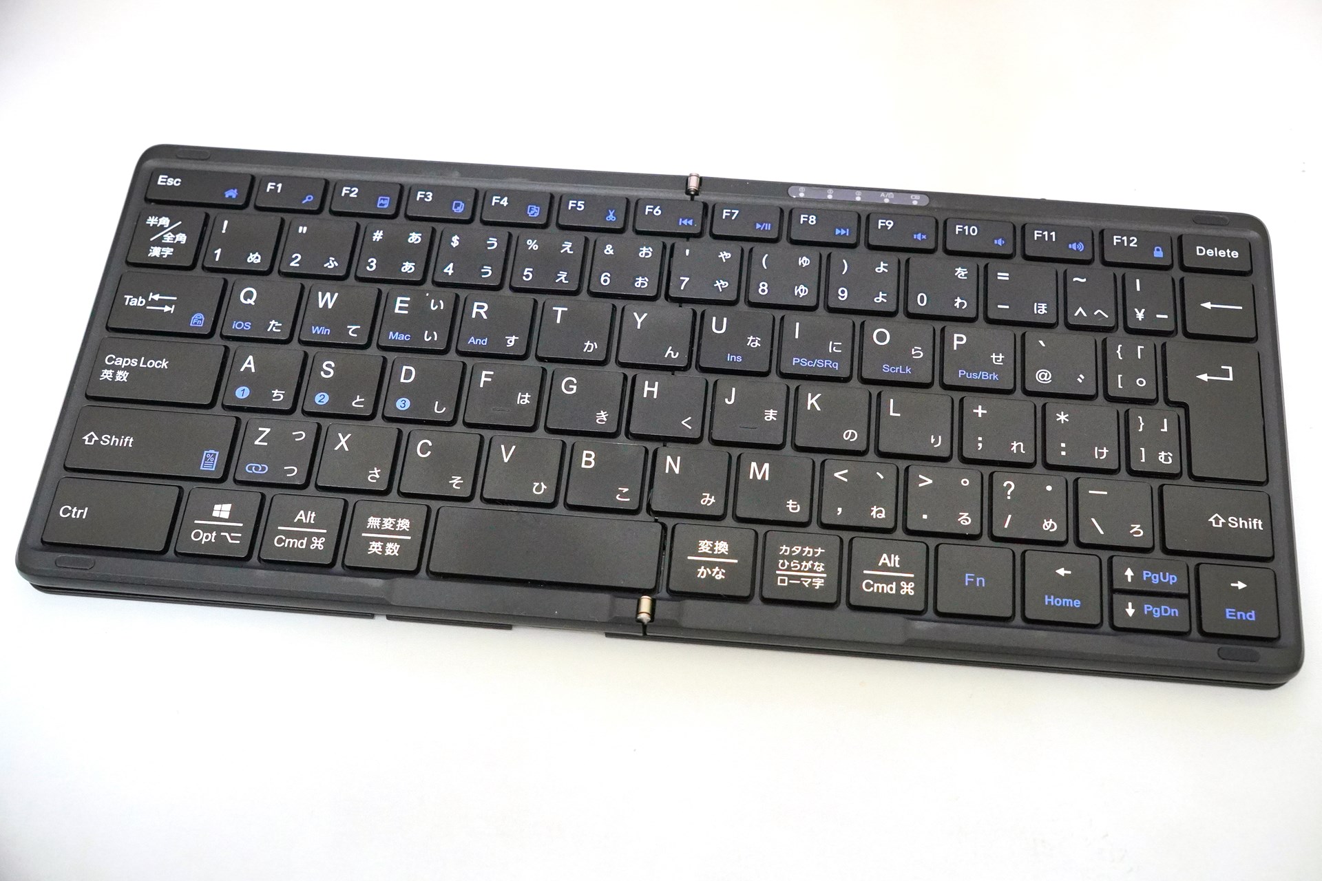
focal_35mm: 44
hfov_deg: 44.3
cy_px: 440
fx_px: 1625
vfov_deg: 30.3
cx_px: 661
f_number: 5.6
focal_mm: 29.5
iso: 3200
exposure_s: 1/80
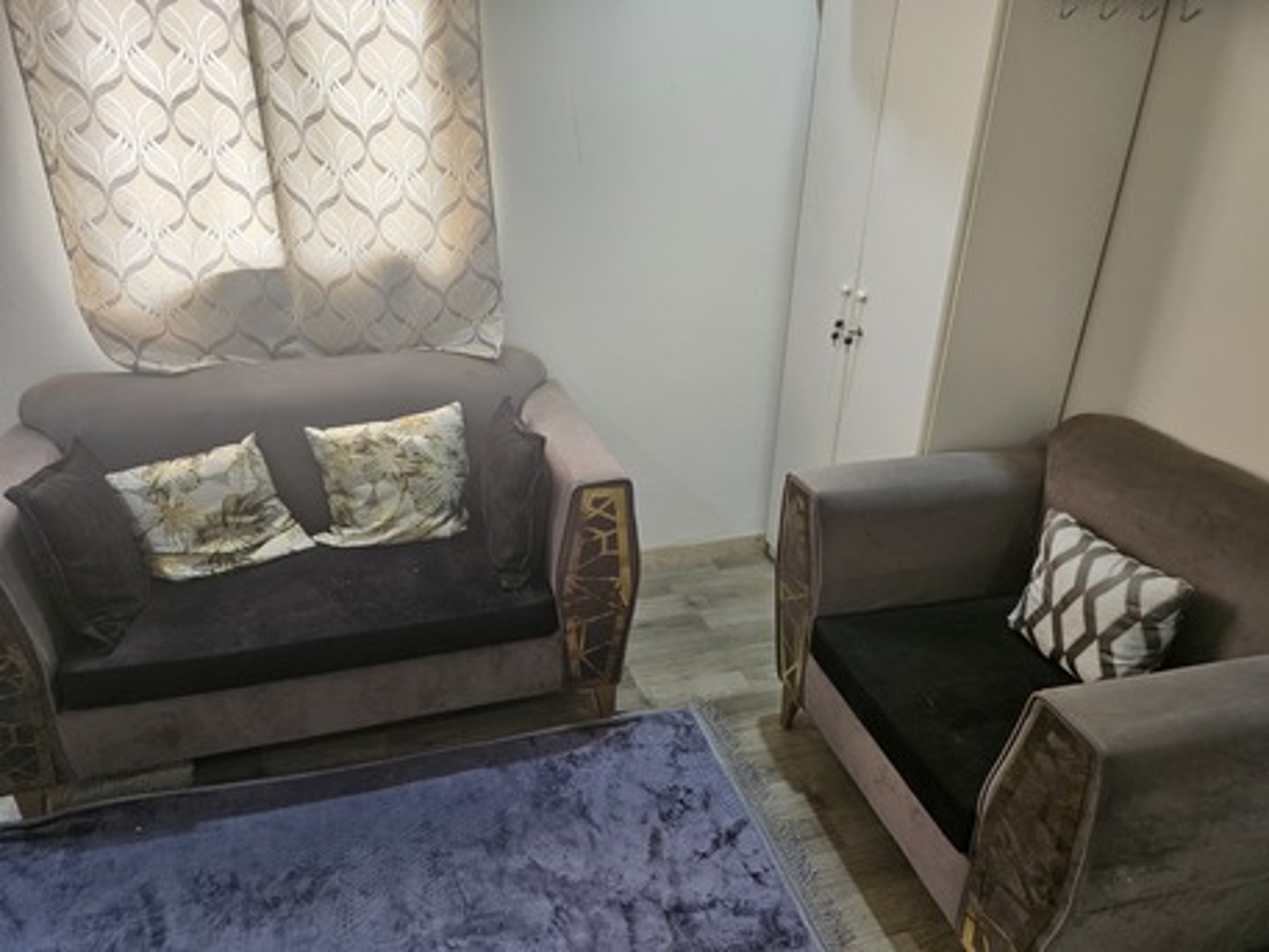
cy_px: 476
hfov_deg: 73.9
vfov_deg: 58.9
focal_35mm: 23
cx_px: 634
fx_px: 843
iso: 320
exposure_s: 1/100
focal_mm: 5.4
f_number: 1.8
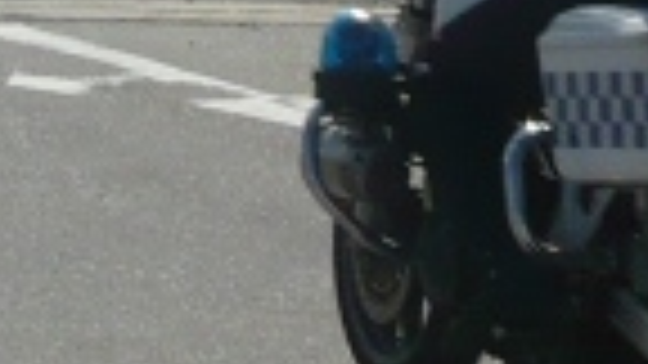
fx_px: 2921
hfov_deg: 12.4
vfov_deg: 7.1
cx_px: -94
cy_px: -31
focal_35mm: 170
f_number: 8
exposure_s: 1/400
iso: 100
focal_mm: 5.8
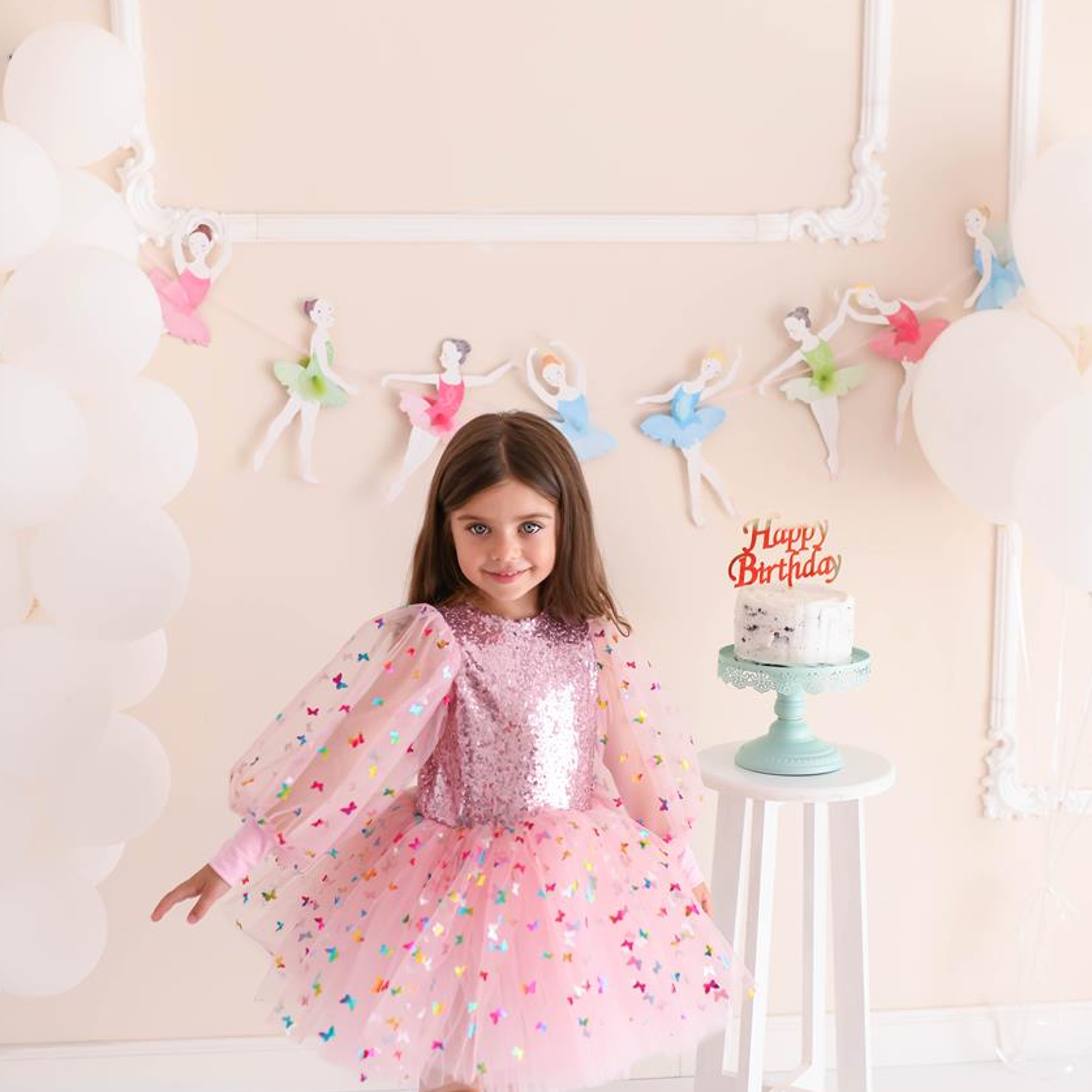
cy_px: 632
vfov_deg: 34.6
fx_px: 1749
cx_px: 551
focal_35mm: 49
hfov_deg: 34.7
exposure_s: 1/250
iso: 200
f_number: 2.5
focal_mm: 35
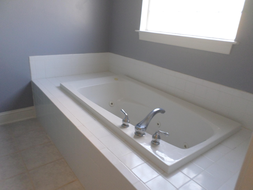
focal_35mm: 25
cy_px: 95
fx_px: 183
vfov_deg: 54.9
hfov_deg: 69.4
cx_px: 126
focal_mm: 4.5
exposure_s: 1/30
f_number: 2.5
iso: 160
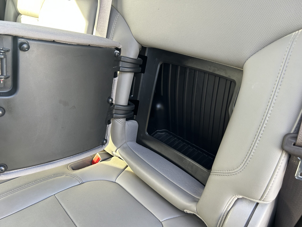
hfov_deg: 67.3
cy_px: 114
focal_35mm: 26
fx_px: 227
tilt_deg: -33.1
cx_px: 151
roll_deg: +5.3
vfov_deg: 53.1
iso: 125
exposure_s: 1/120
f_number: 1.5
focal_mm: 5.7
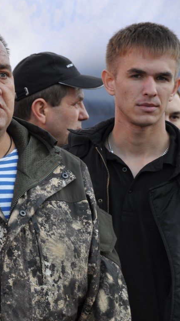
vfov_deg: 10.1
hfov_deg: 5.7
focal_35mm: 214
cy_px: 161
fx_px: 1816
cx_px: -21
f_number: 5.6
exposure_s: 1/125
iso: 220
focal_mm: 90
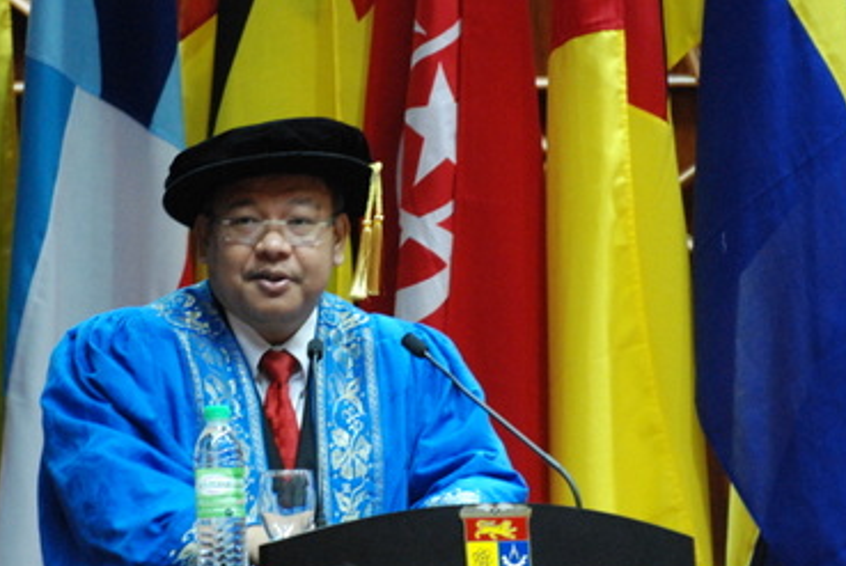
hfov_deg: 4.0
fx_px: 12258
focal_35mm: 521
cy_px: 301
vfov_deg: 2.6
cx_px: 287
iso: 1600
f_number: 3.5
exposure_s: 1/30
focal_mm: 200
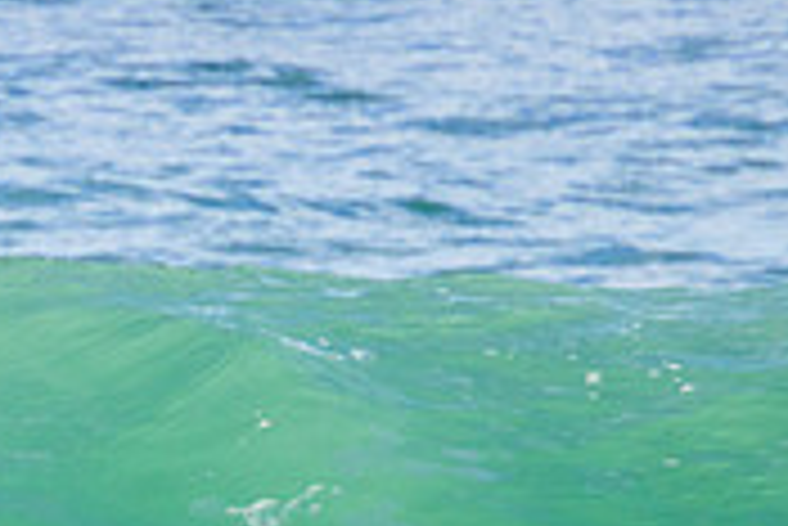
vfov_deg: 0.5
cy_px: 726
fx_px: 58183
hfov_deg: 0.8
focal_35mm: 2656
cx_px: -270
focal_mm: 800
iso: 1400
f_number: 11
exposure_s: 1/2000
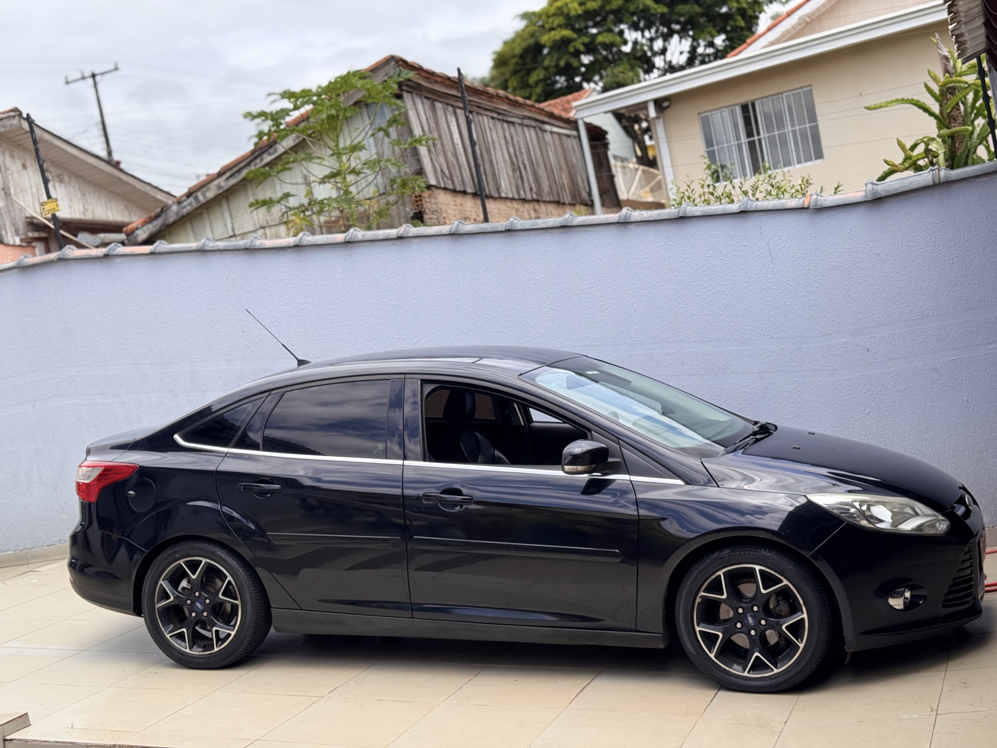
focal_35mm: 48
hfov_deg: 39.7
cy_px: 374
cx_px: 498
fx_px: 1382
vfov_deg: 30.3
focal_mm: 6.76
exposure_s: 1/2959
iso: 64
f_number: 1.78
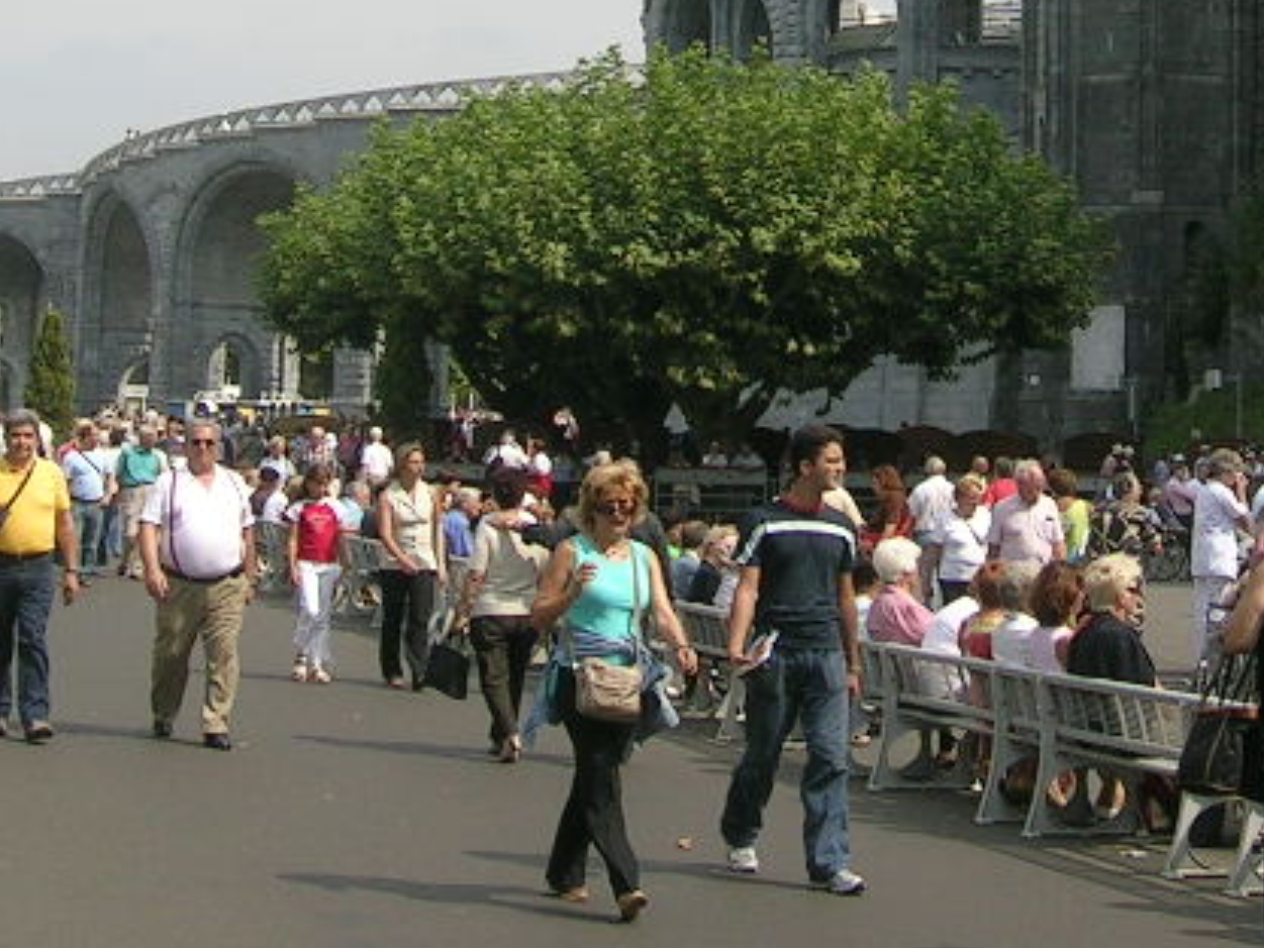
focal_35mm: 86
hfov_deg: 22.6
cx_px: 873
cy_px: -45
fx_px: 3141
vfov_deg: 16.7
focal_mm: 5.4
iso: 50
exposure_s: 1/397
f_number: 4.8
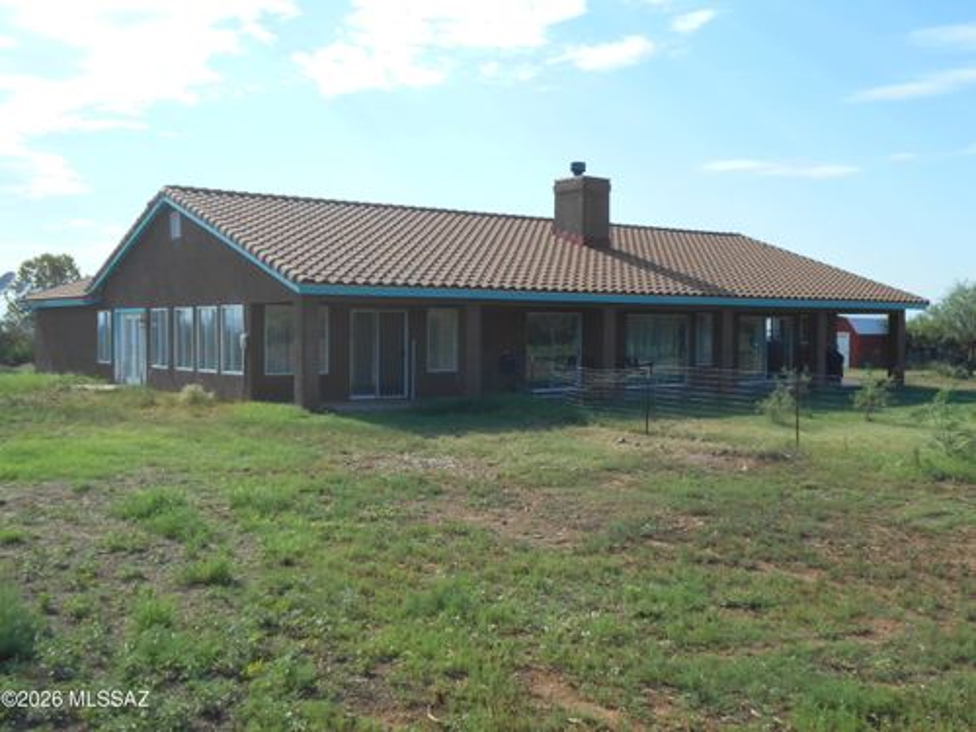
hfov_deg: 50.1
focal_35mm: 37
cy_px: 366
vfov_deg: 38.7
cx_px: 488
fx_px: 1043
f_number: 3.9
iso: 80
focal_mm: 6.7
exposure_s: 1/800
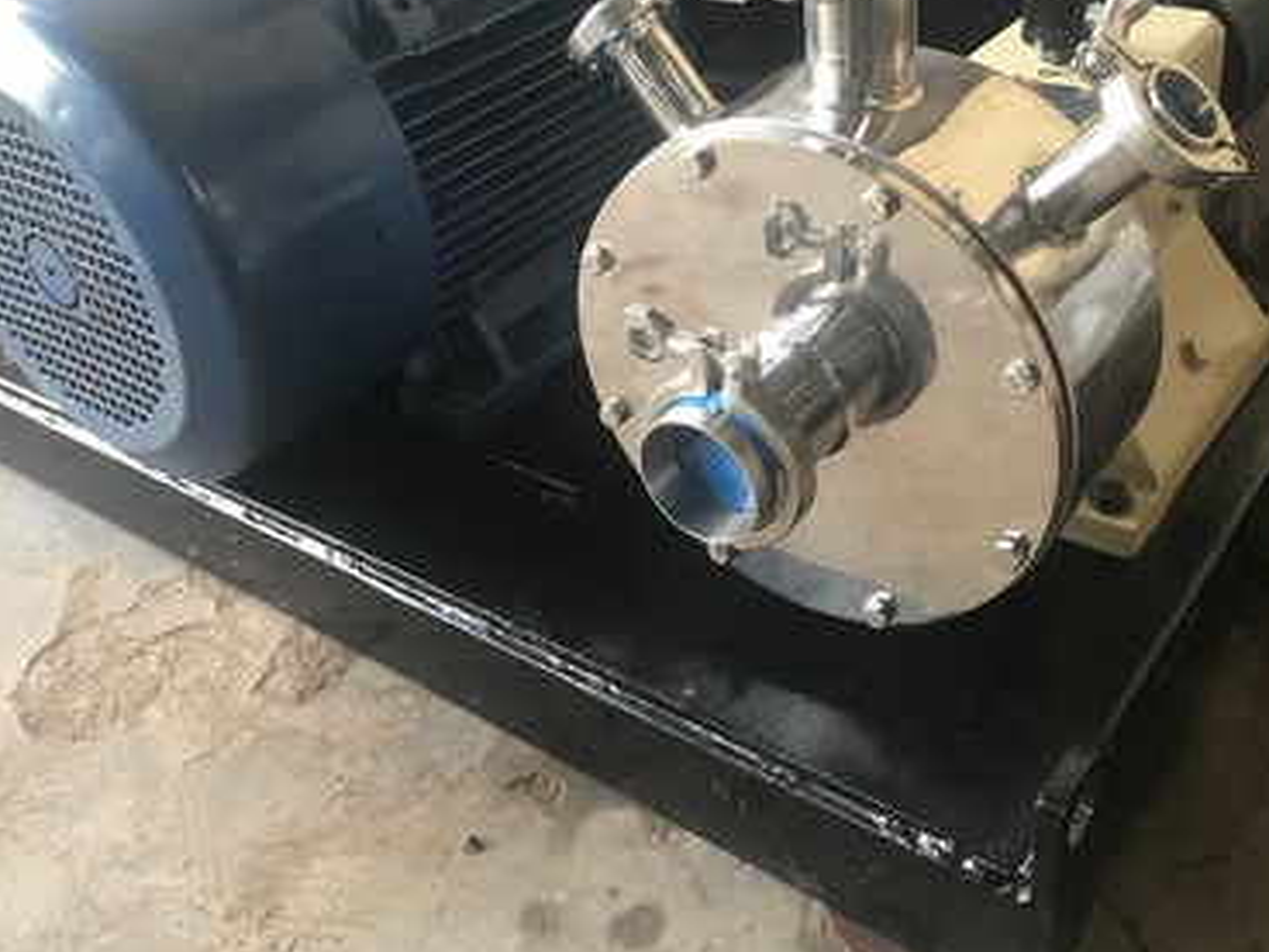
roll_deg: +5.3
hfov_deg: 48.9
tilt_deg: -32.3
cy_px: 371
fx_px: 1393
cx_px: 686
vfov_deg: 37.5
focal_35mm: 38
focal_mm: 3.99
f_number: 1.8
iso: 32
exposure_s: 1/33
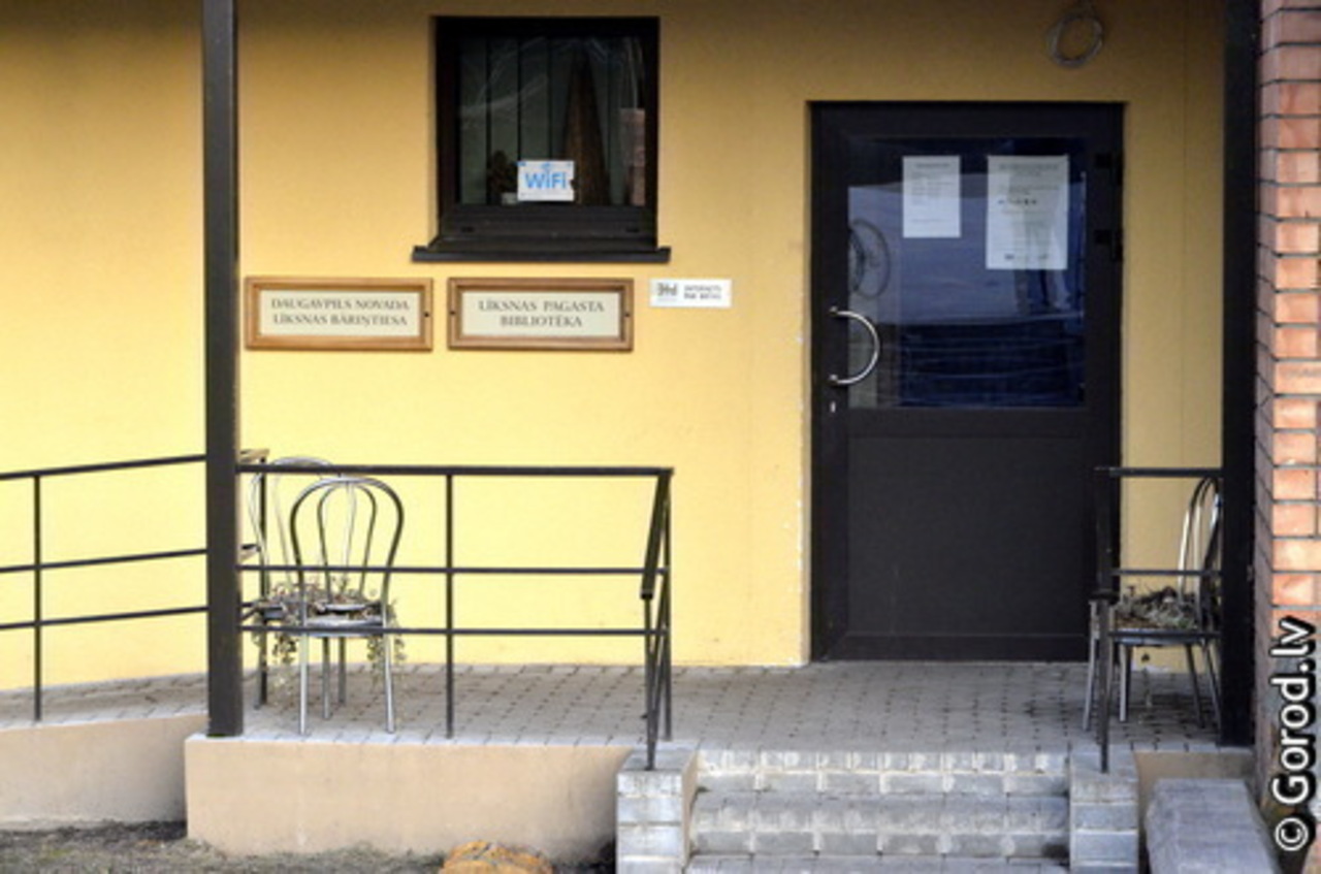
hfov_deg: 16.1
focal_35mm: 128
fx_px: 4668
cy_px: 437
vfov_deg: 10.7
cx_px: 660
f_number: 10
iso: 3200
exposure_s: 1/200
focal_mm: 85
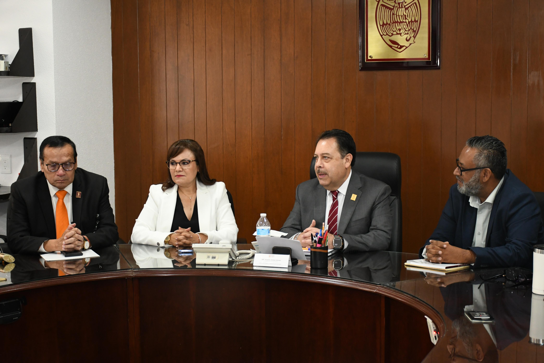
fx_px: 907
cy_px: 182
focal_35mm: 60
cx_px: 272
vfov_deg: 22.6
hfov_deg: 33.4
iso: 2500
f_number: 4.5
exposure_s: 1/100
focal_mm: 40
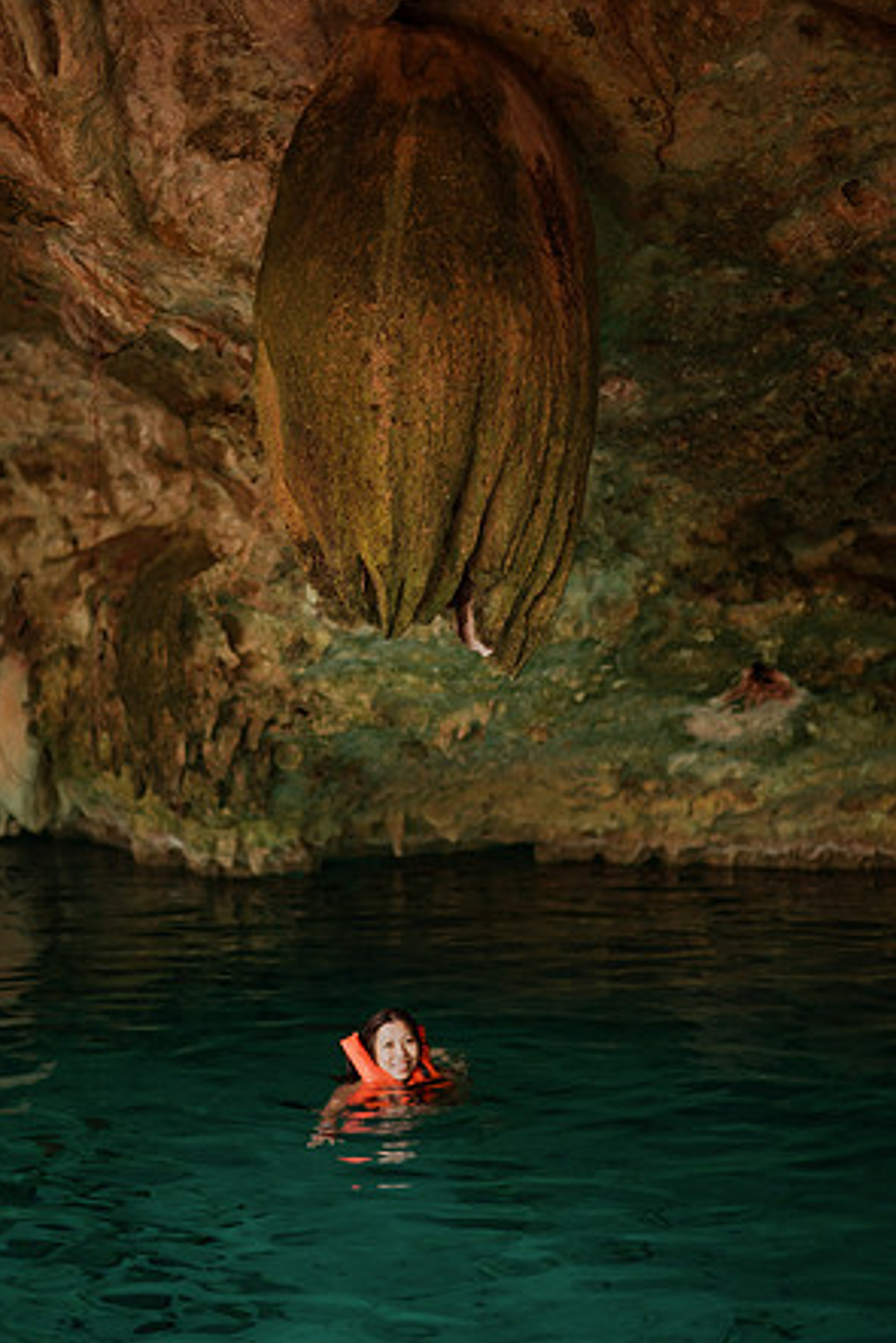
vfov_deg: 33.9
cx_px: 443
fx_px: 2201
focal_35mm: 59
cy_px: 672
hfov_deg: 23.0
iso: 1250
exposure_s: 1/320
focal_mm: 58
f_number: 1.4
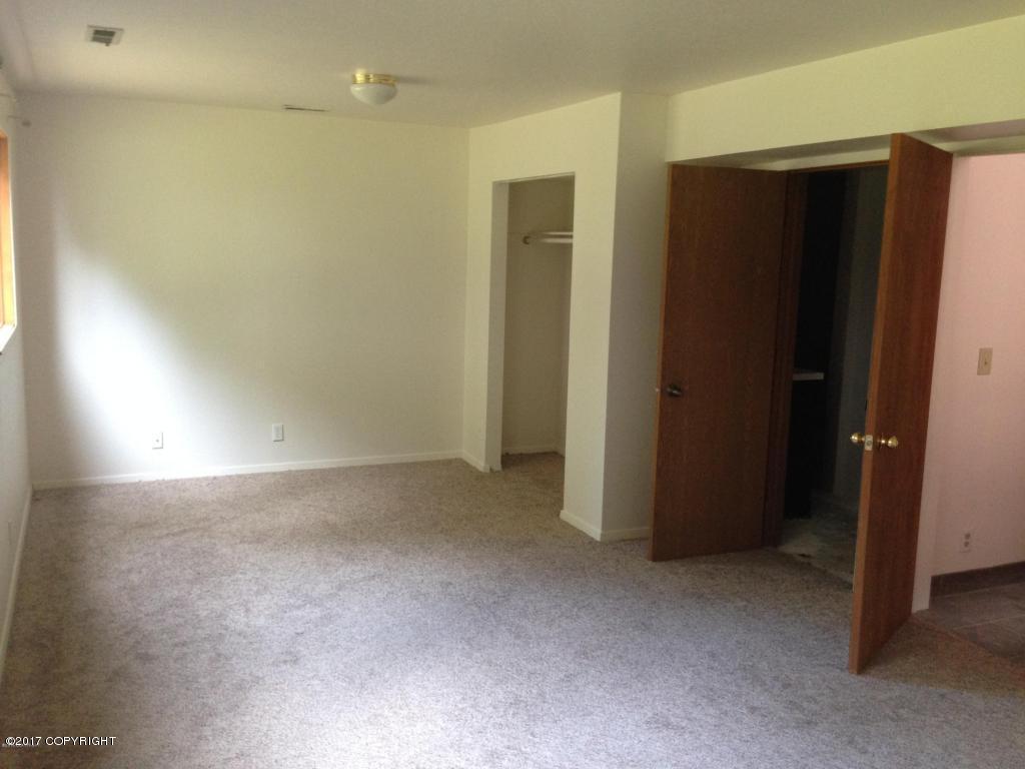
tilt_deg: -9.6
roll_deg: -2.1
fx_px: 977
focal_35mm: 33
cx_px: 512
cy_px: 384
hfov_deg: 55.4
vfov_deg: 42.9
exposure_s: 1/20
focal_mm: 4.12
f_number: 2.4
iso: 160
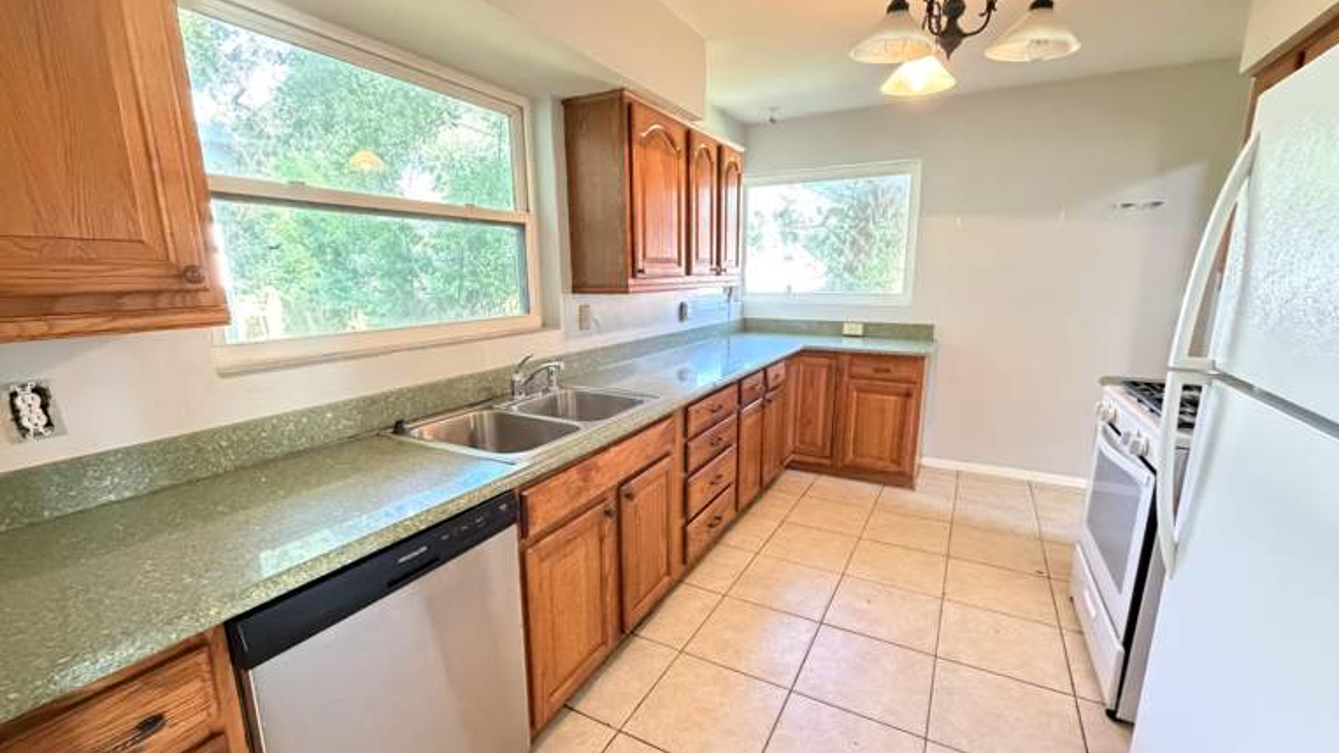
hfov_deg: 99.4
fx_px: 568
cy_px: 393
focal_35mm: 16
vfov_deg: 67.0
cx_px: 660
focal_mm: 2.22
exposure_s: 1/60
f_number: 2.2
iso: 1250
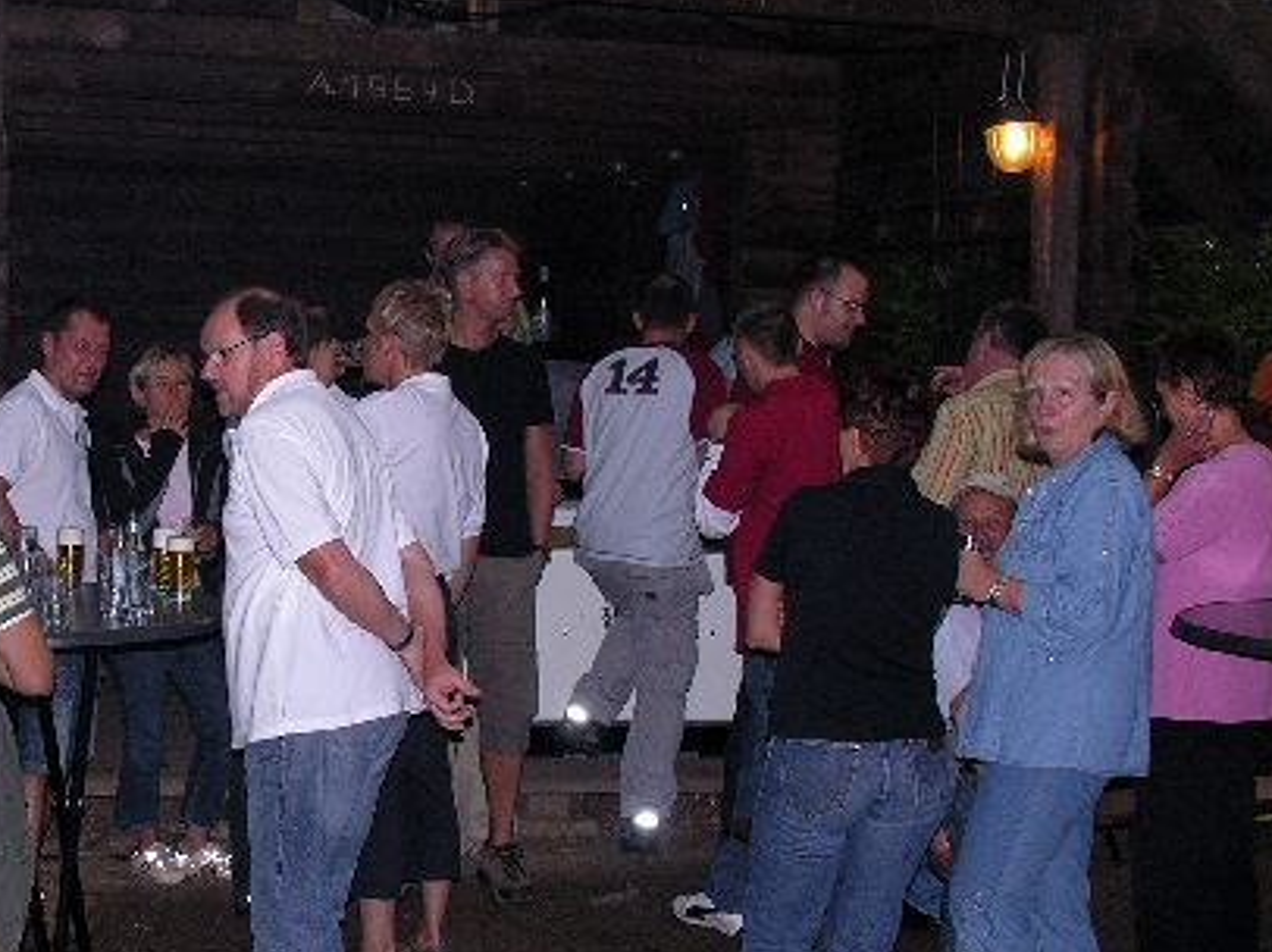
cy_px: 601
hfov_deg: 27.4
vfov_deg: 21.2
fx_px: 2534
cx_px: 201
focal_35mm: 69
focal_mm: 8.9
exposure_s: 1/60.1
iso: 136
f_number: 2.8
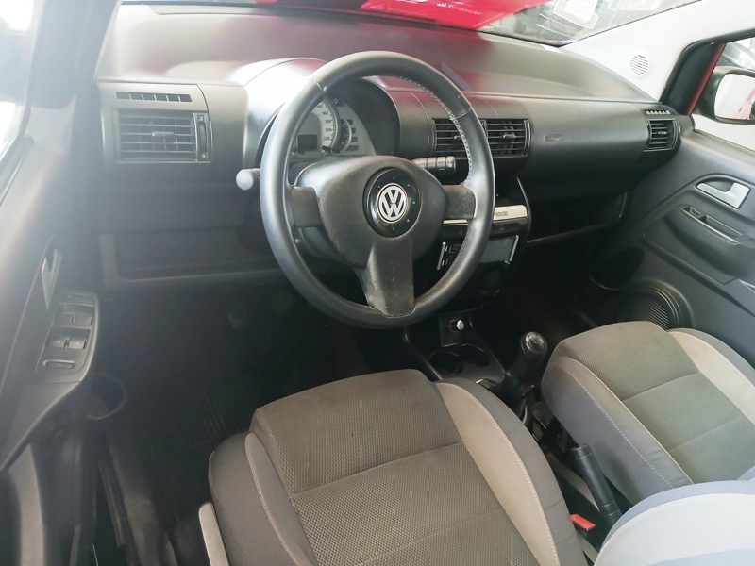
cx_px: 378
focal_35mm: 26
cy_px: 283
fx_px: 567
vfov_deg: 53.1
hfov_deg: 67.3
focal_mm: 3.98
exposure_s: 1/24
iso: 250
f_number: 1.8
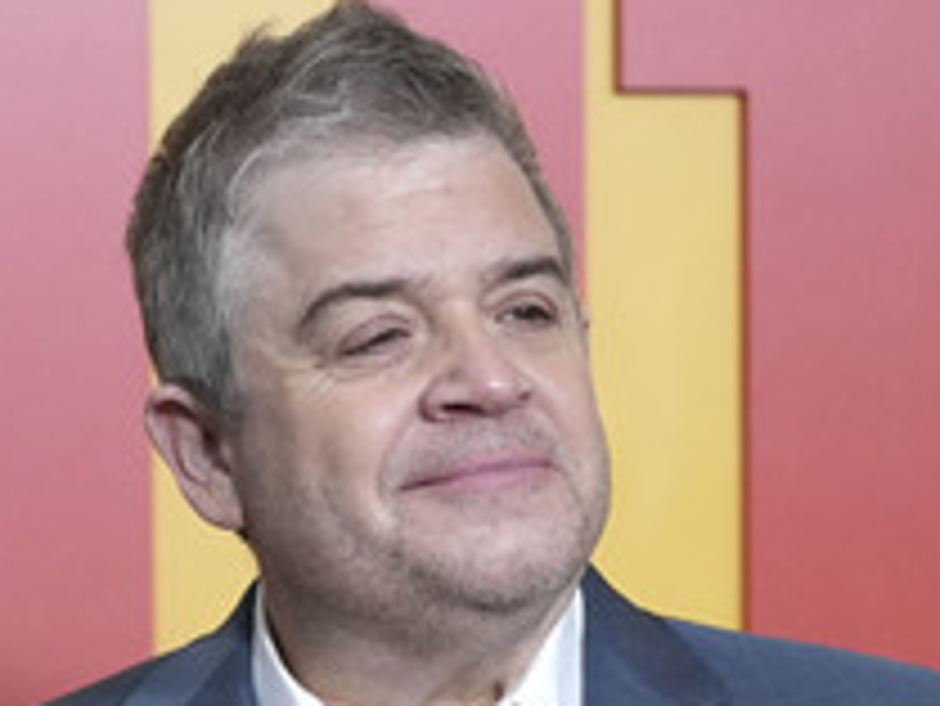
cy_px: 580
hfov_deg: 9.5
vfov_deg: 7.2
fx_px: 5624
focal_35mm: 207
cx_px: -18
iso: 6400
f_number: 4.5
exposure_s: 1/400
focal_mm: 100
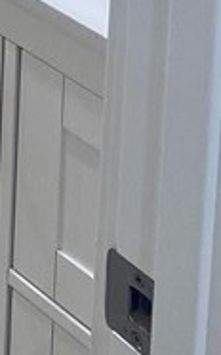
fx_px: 1467
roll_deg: -0.2
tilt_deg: -7.8
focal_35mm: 152
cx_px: -410
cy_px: -586
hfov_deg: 7.7
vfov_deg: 10.9
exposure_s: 1/120
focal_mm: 4.25
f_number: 1.8
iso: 100
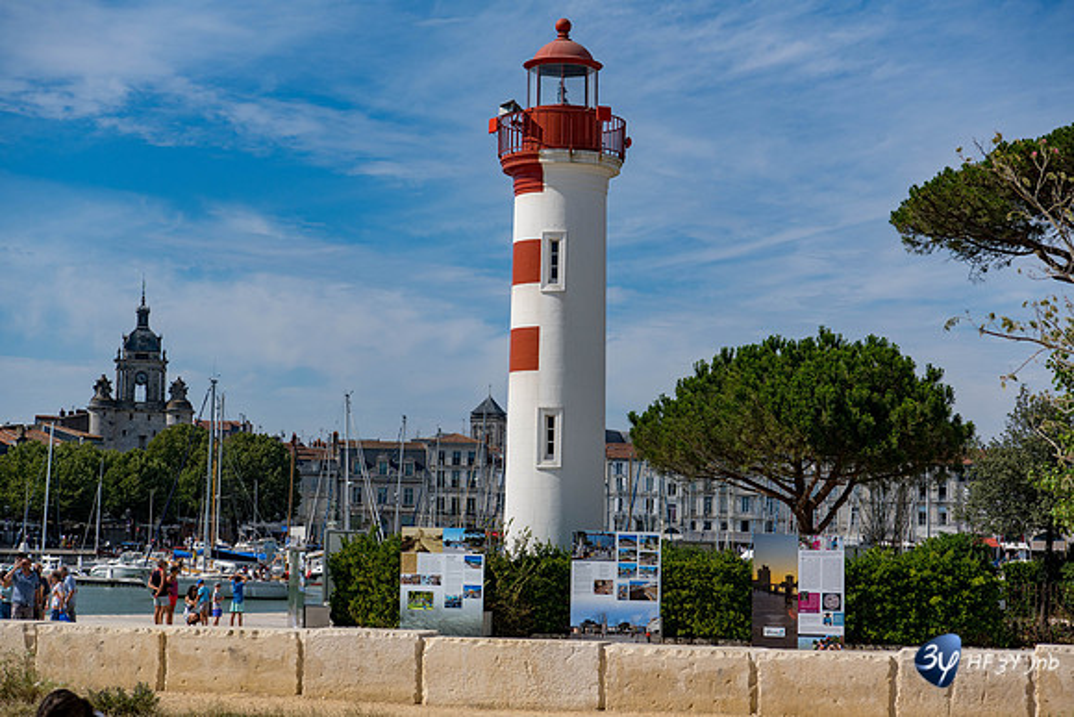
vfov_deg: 19.5
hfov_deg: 28.8
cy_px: 358
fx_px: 2089
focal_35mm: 70
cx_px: 537
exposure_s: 1/1000
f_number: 8
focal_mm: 70
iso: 64
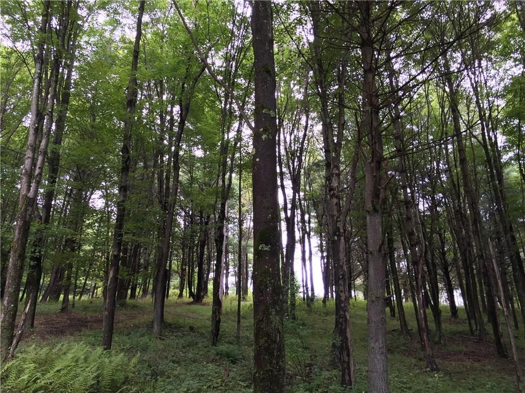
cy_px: 196
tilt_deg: +24.5
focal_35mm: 29
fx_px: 440
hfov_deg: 61.7
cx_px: 262
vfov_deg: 48.2
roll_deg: +0.7
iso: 40
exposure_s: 1/60
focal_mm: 4.15
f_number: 2.2
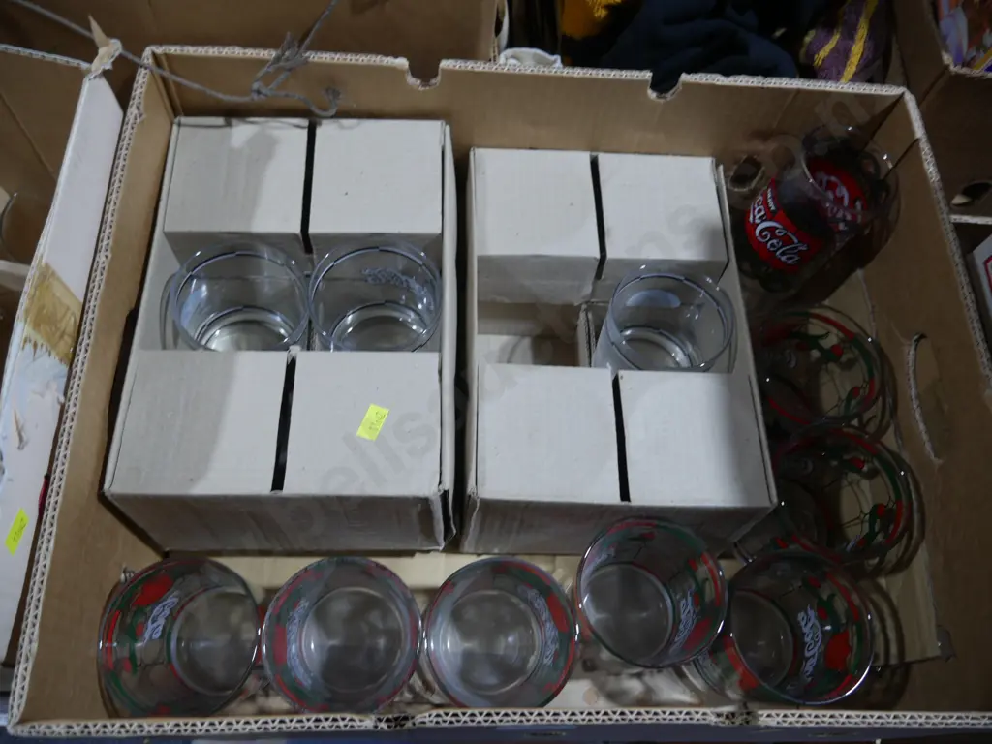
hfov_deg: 63.4
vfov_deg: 49.7
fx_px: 802
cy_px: 372
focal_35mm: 28
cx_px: 496
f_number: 3.5
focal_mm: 14
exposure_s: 1/60
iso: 250
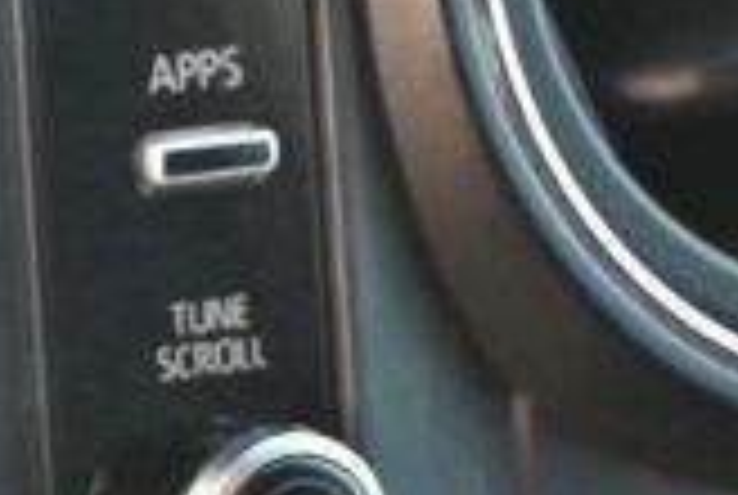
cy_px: 212
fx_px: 4028
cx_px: -1130
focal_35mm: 196
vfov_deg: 7.0
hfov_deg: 9.2
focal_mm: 21
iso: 1000
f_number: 4
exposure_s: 1/125
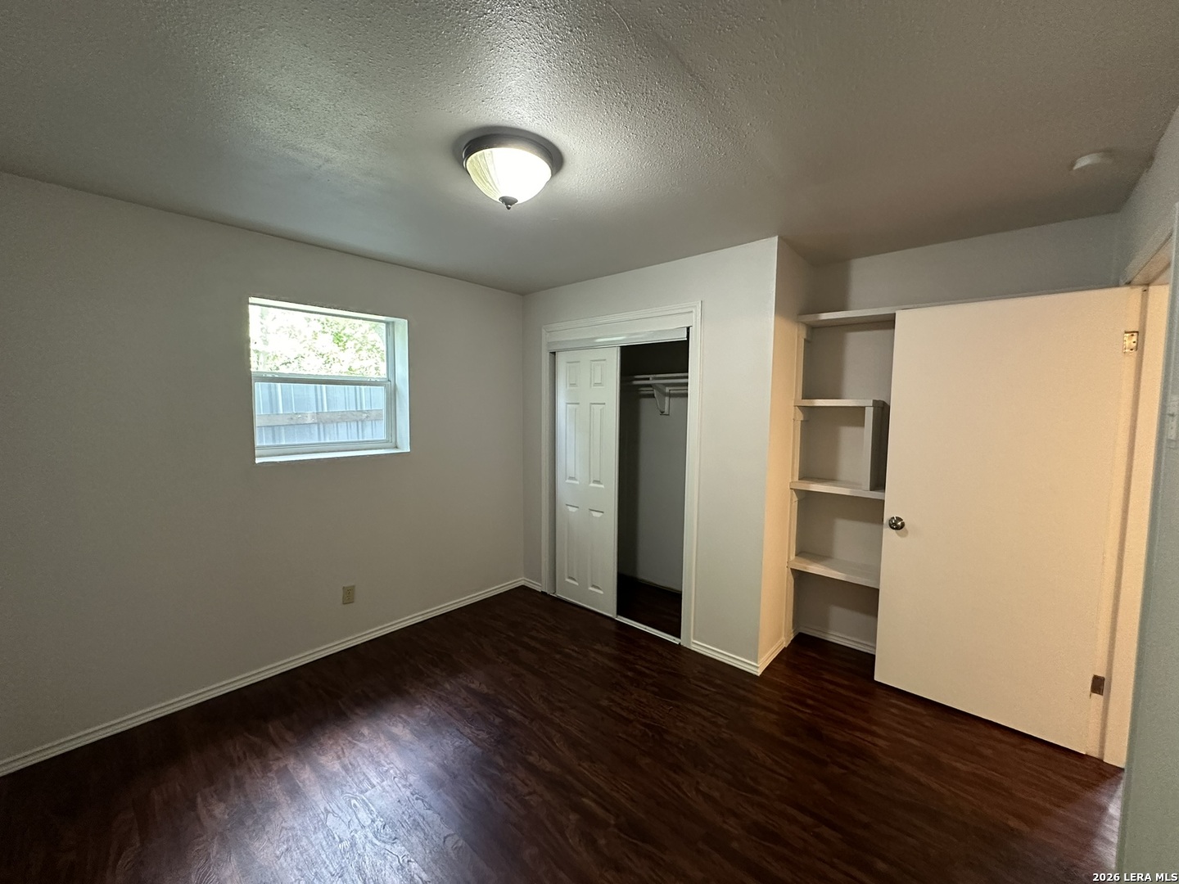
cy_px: 442
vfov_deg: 85.7
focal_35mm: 14
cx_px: 590
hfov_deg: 102.1
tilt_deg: -3.6
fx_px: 477
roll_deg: -1.2
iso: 640
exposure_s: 1/60
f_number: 2.2
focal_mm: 2.22
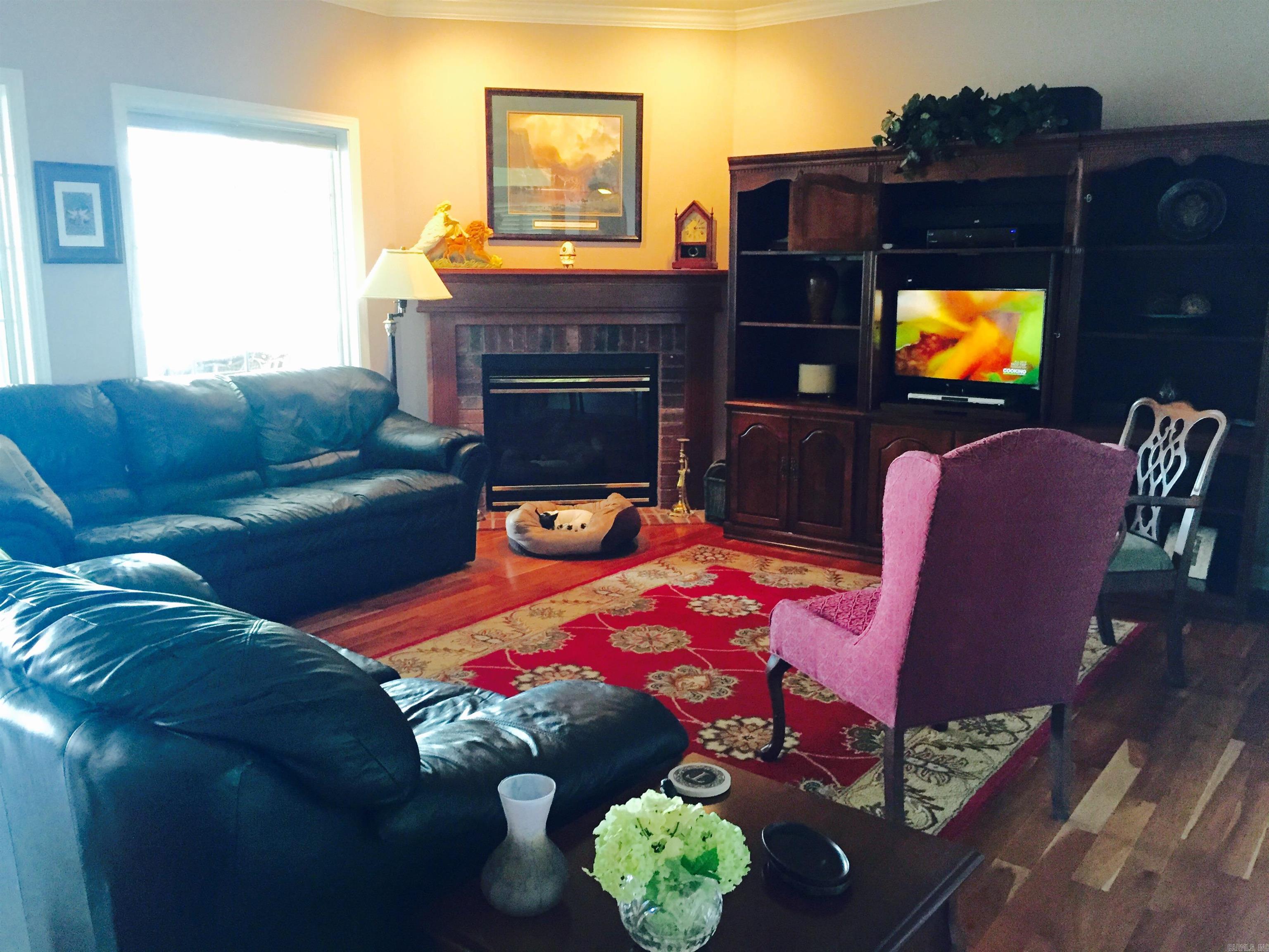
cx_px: 634
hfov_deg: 61.7
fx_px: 1063
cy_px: 476
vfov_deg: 48.2
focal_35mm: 29
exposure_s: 1/30
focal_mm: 4.15
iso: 160
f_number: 2.2
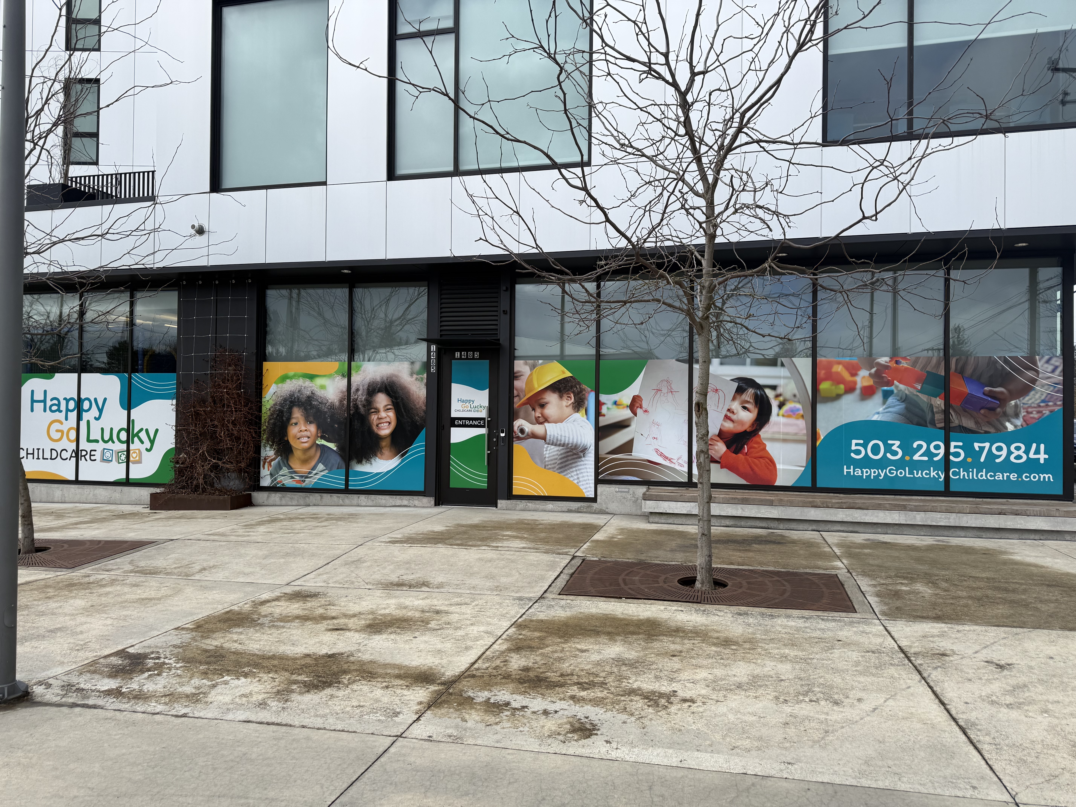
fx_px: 746
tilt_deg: +1.2
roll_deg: -0.6
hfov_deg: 71.6
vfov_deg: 56.8
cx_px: 538
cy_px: 404
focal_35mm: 24
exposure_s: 1/2525
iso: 80
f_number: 1.78
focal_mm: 6.76
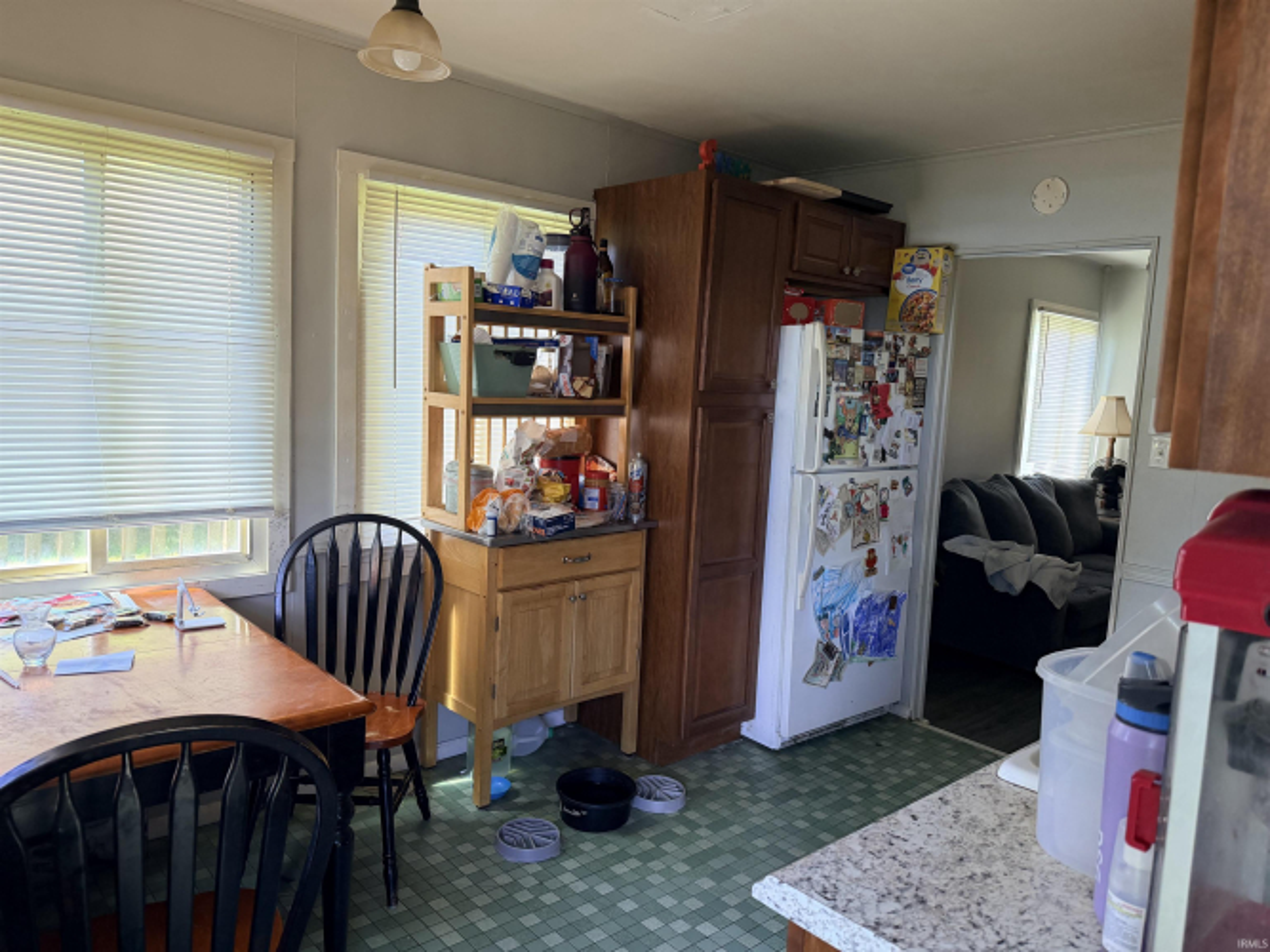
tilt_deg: -6.7
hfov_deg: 71.6
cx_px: 635
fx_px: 880
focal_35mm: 24
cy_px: 476
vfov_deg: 56.8
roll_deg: -3.0
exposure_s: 1/110
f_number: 1.78
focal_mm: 6.76
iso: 200
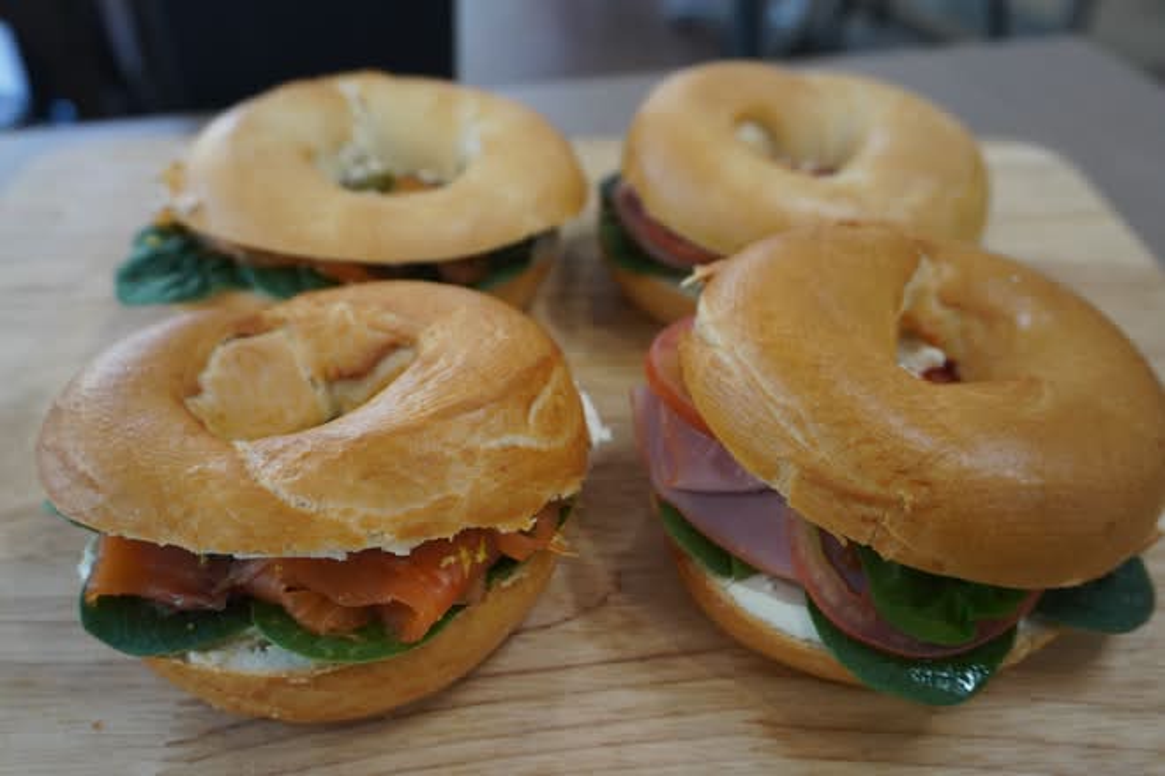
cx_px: 582
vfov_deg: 41.7
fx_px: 1019
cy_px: 388
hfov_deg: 59.5
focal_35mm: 32
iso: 800
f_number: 4
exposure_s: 1/160
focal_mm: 21
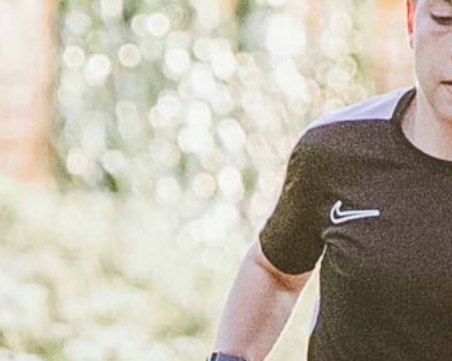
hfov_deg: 1.1
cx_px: 449
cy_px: 438
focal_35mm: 1810
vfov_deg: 0.9
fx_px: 24200
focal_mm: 175
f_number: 3.5
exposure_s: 1/1250
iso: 500
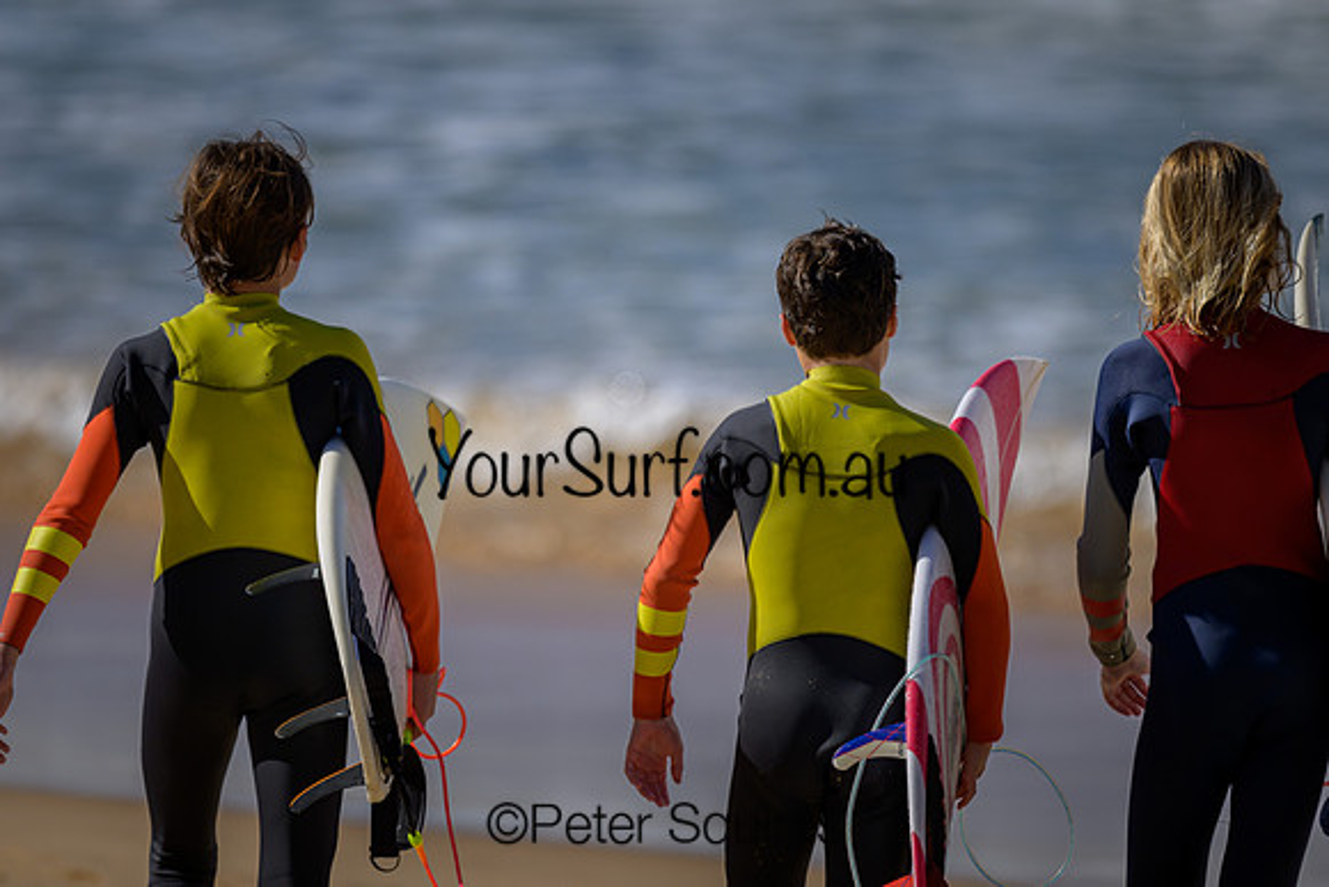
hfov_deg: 2.6
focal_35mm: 800
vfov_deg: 1.7
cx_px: 664
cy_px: 444
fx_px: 29539
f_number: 6.3
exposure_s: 1/2000
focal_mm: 800
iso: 360
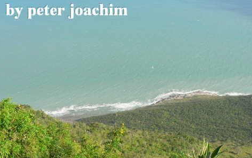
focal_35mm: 57
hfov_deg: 35.6
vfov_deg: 22.6
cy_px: 113
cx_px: 147
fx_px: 391
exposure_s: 1/250
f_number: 4
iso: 64
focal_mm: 7.7
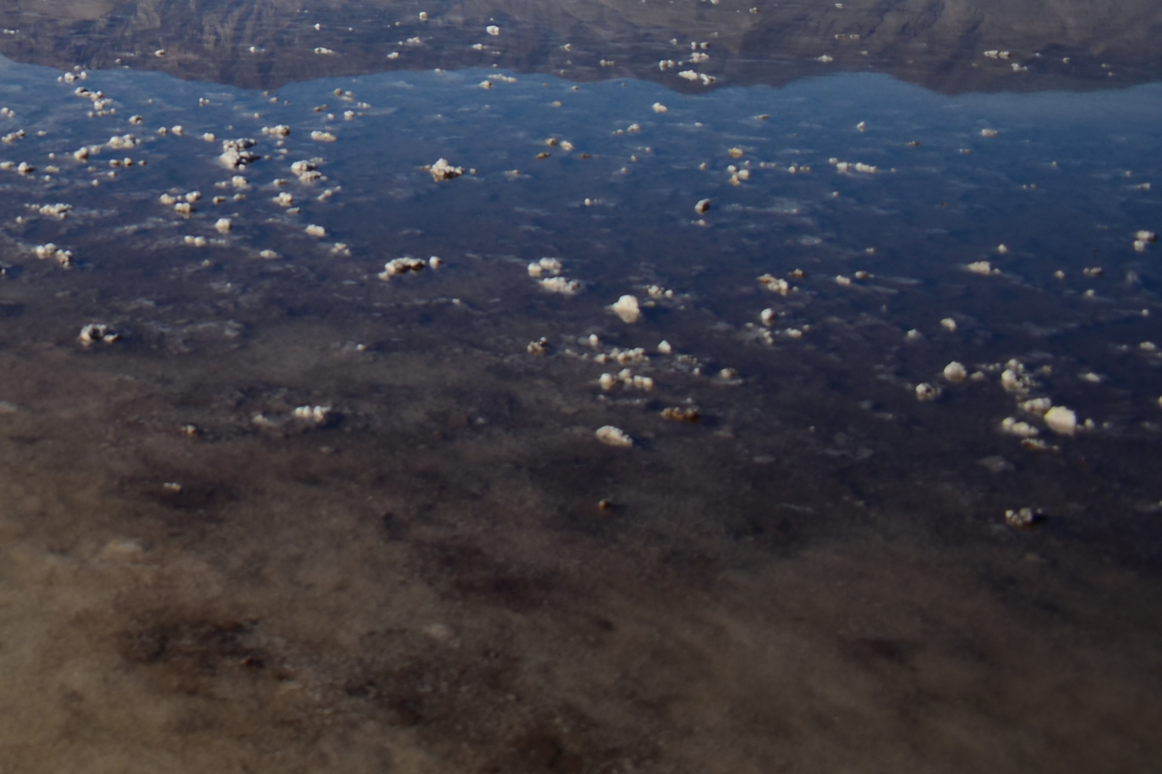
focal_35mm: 67
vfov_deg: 19.1
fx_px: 2162
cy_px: -165
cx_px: -196
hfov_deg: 26.9
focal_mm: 18
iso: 100
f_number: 3.5
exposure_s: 1/2500
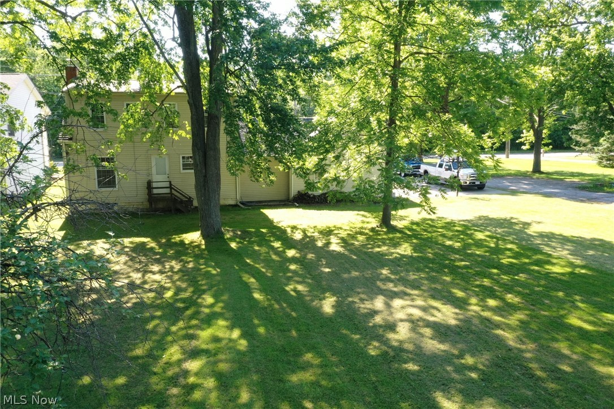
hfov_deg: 65.5
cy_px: 204
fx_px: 478
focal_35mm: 28
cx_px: 307
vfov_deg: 46.4
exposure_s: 1/100
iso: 800
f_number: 10
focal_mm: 10.26
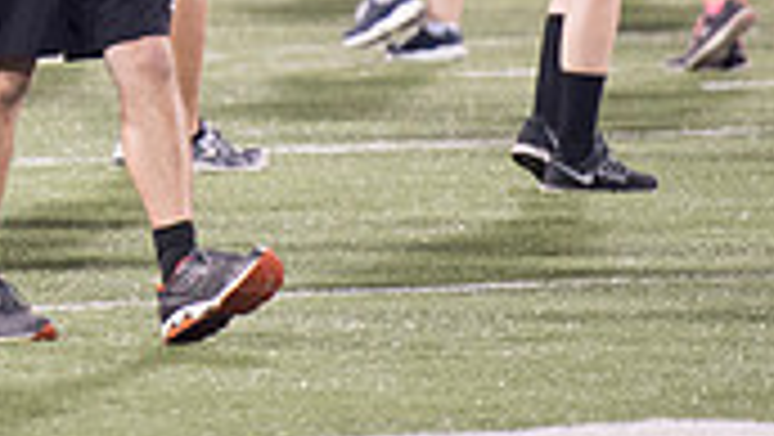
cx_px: -248
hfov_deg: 3.0
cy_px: -411
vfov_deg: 1.7
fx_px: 14519
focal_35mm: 707
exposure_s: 1/320
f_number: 2.8
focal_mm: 200
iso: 1000
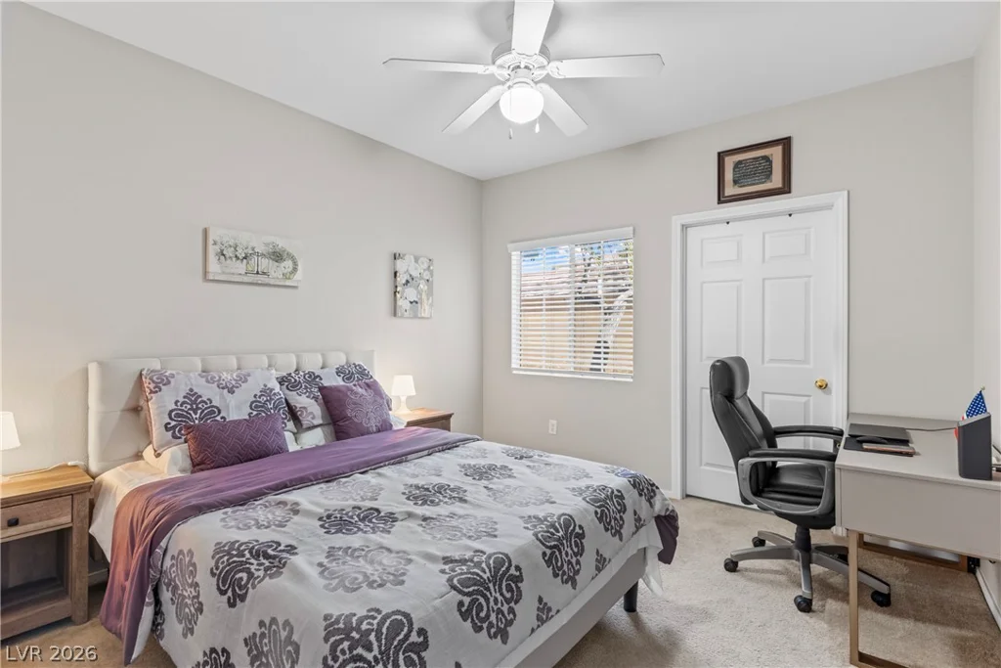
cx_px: 500
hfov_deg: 93.3
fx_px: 473
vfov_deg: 70.5
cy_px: 334
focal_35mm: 17
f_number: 8
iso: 400
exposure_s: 1/1.67
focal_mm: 17
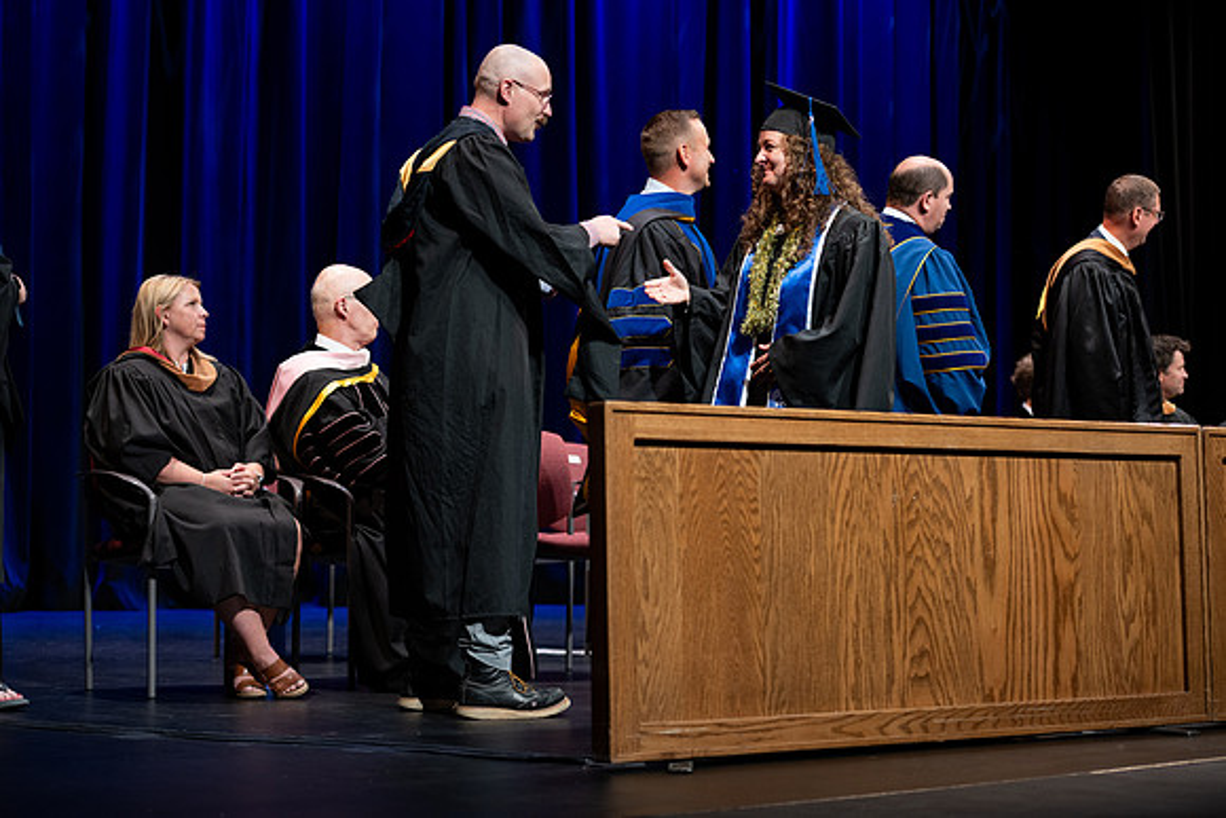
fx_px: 2384
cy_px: 409
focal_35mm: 70
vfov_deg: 19.5
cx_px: 613
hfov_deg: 28.8
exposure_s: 1/250
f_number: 2.8
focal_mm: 70
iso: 500
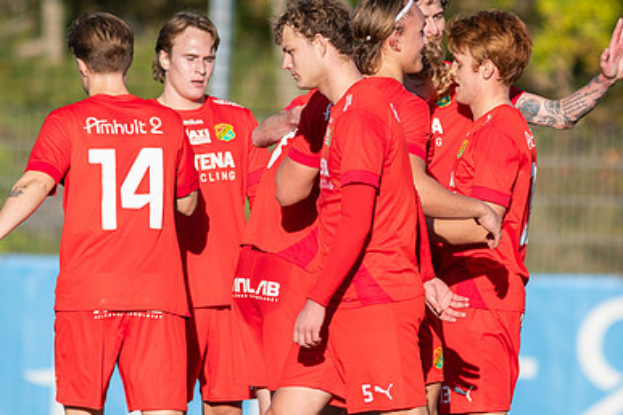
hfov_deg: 3.1
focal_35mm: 675
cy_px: 195
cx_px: 378
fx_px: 11680
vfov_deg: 2.0
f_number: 3.2
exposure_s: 1/2000
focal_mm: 300
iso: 100
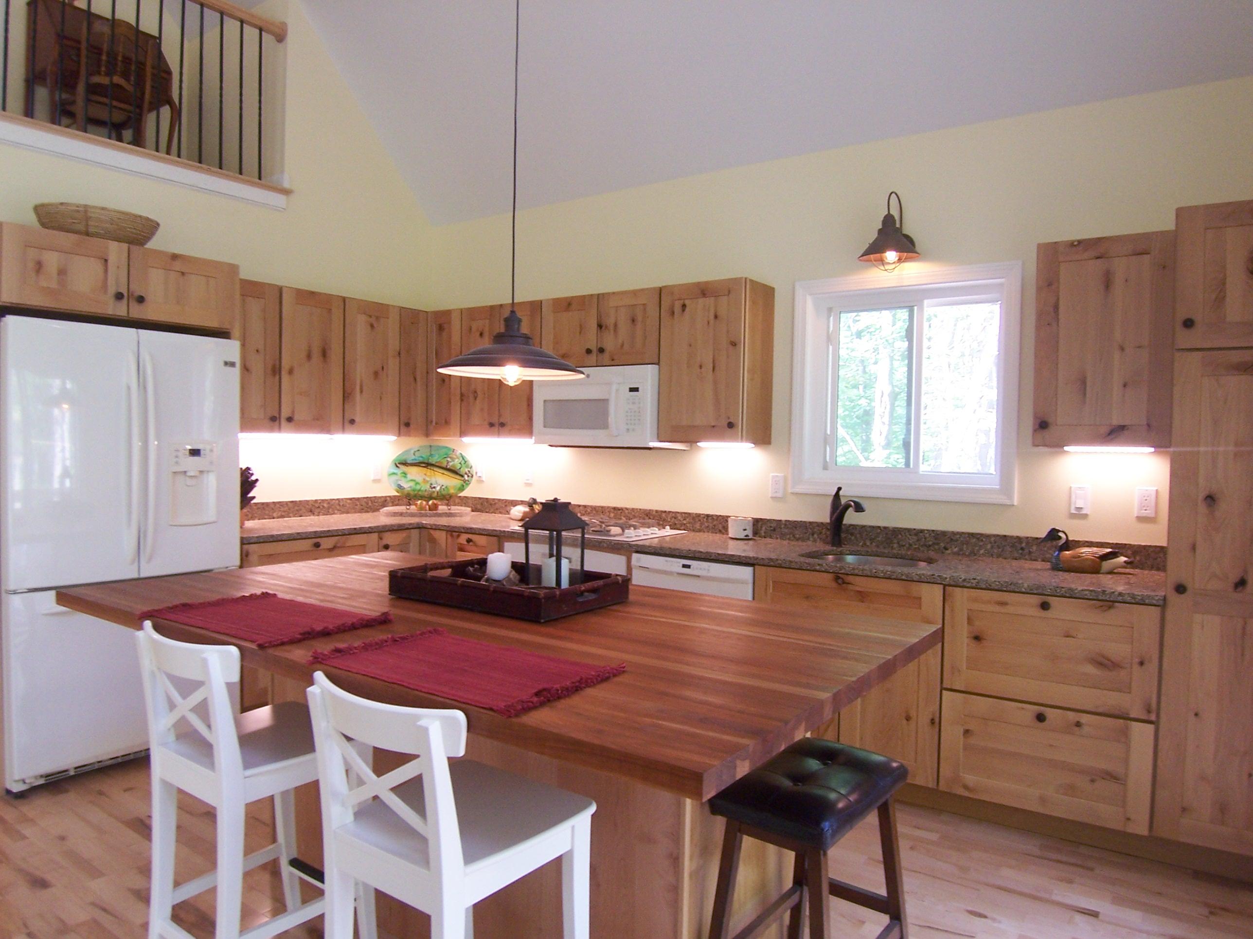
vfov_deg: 58.9
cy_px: 470
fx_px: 833
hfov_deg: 73.9
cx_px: 626
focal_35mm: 23
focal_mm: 3.8
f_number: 2.8
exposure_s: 1/30
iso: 100
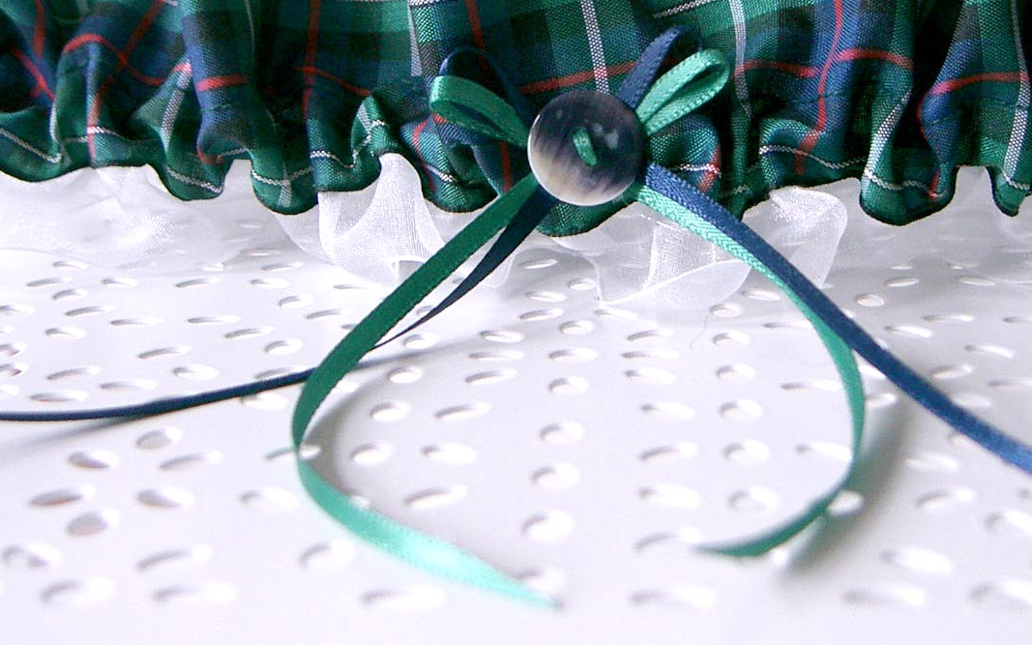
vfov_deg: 20.8
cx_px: 601
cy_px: 144
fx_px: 1744
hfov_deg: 32.9
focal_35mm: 62
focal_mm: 8
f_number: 2.8
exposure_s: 1/30
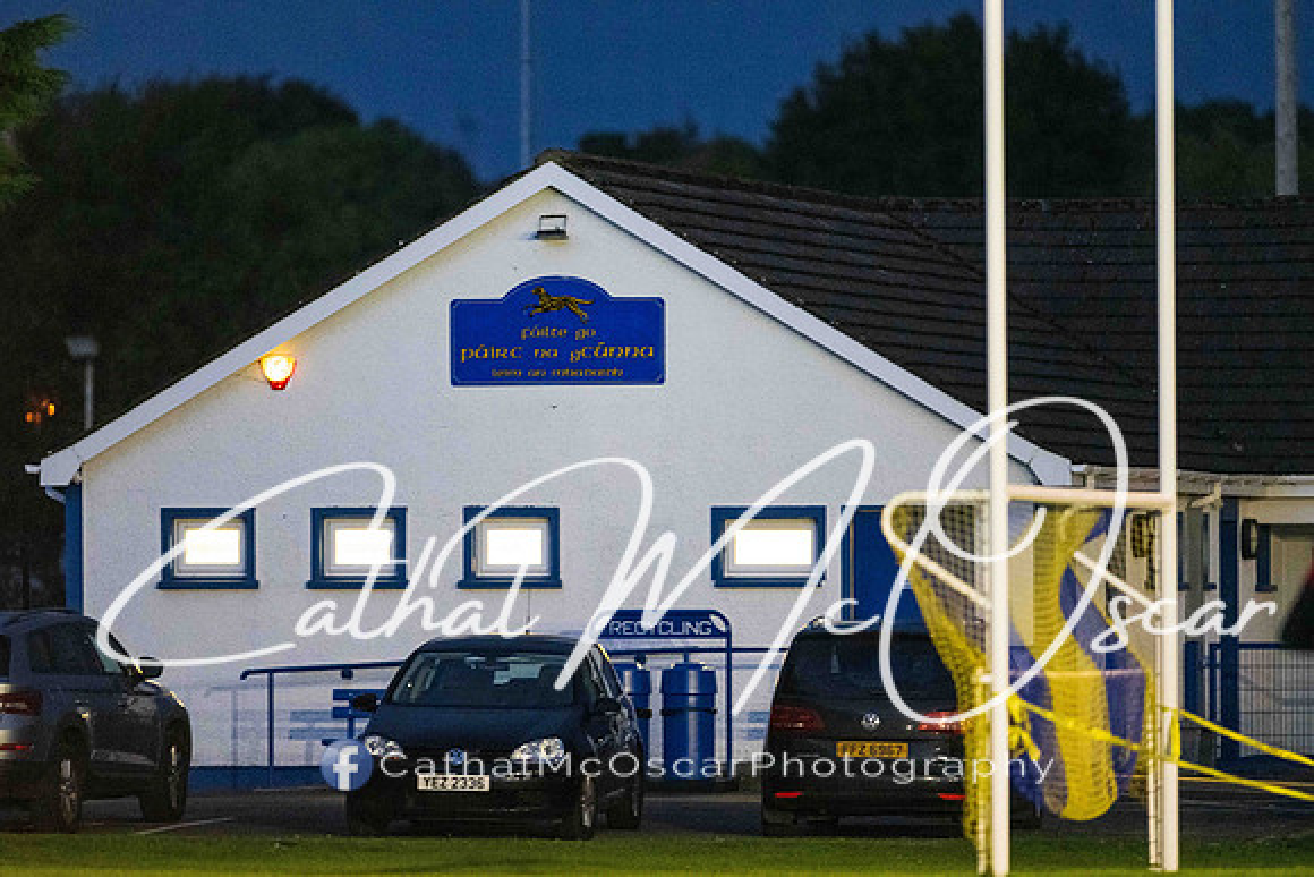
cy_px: 410
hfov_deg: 4.7
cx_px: 614
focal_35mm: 437
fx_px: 15958
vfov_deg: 3.1
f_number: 2.8
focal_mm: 400
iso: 10000
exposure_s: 1/60
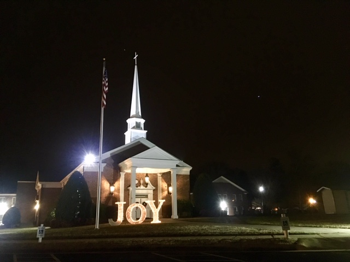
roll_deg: +1.5
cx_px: 175
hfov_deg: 61.7
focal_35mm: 29
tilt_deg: +15.5
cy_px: 131
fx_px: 293
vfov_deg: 48.2
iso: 640
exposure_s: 1/15
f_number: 2.2
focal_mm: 4.15
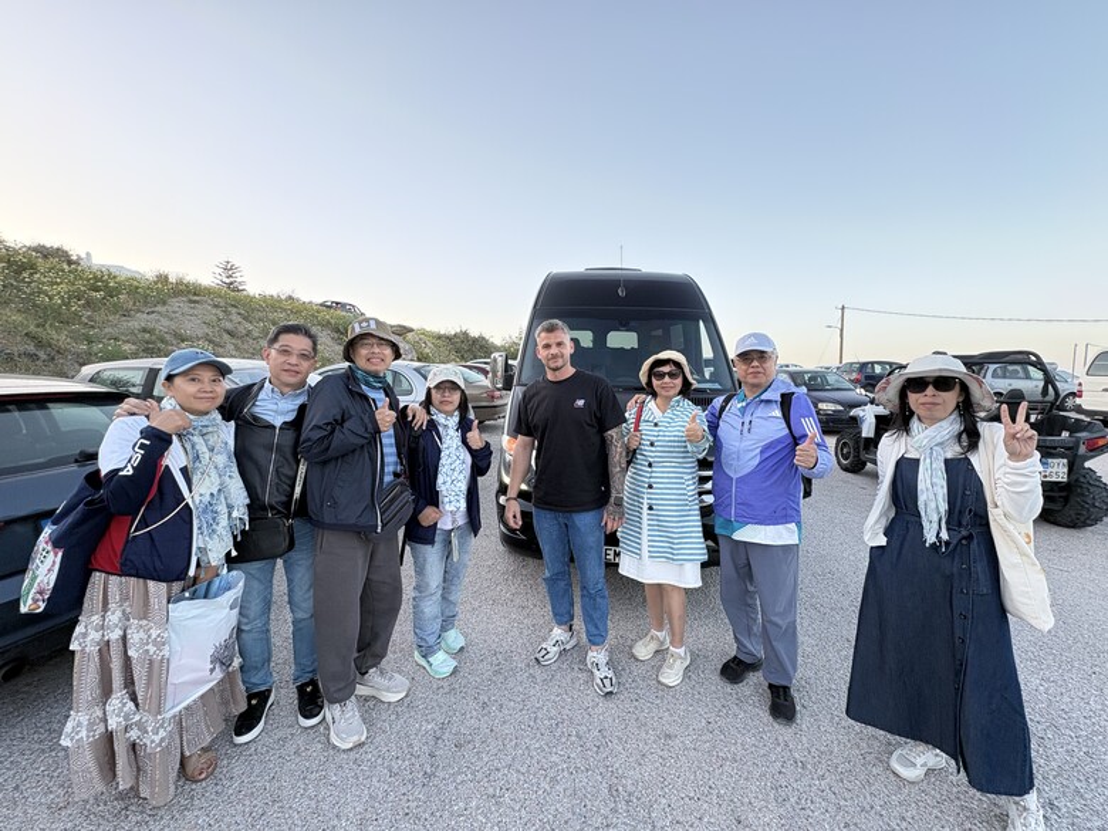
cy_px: 416
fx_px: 448
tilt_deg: -4.2
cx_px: 554
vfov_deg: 85.7
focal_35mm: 14
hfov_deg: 102.1
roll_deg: +0.2
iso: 100
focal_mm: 2.22
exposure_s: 1/129
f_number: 2.2
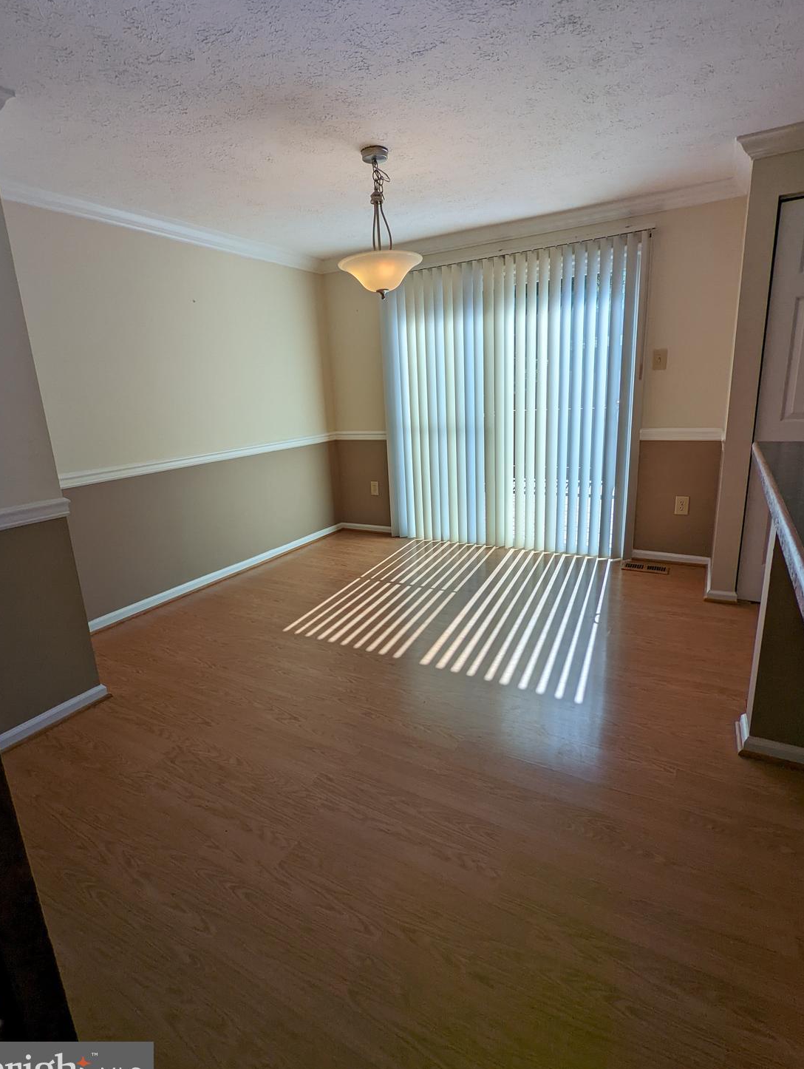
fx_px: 525
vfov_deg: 91.0
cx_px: 396
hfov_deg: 74.8
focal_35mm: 17
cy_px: 534
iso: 45
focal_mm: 2.35
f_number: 2.2
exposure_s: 1/646
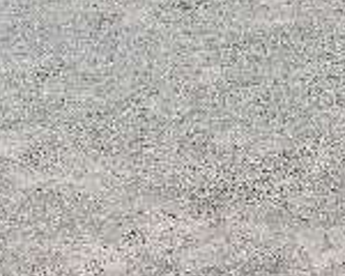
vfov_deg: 10.1
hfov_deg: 13.2
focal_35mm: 146
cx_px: 214
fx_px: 1491
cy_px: -196
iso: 50
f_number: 6.3
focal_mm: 8.9
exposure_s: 1/190
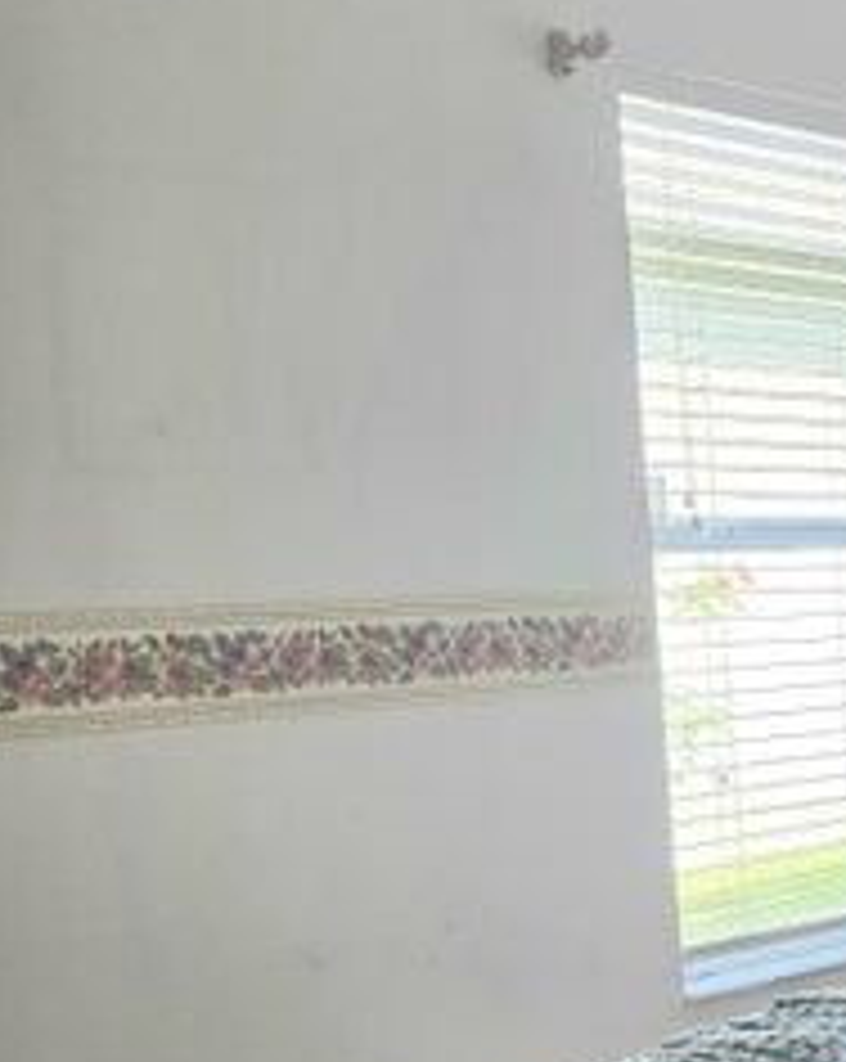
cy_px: 832
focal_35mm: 61
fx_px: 1914
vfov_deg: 30.3
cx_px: 1418
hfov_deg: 19.9
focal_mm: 6.3
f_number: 1.7
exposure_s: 1/182
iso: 125
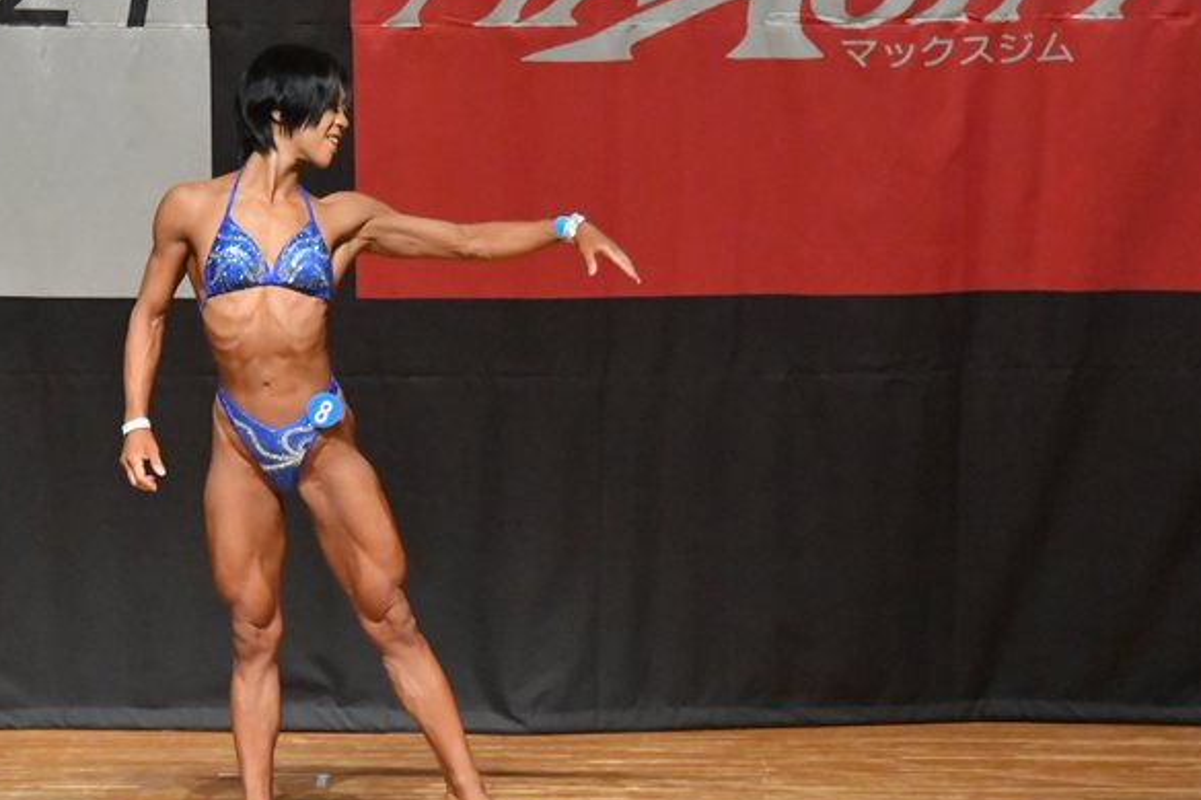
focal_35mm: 358
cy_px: 405
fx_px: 11939
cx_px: 416
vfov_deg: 3.8
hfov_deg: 5.8
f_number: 5.6
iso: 12800
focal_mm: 180
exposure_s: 1/400
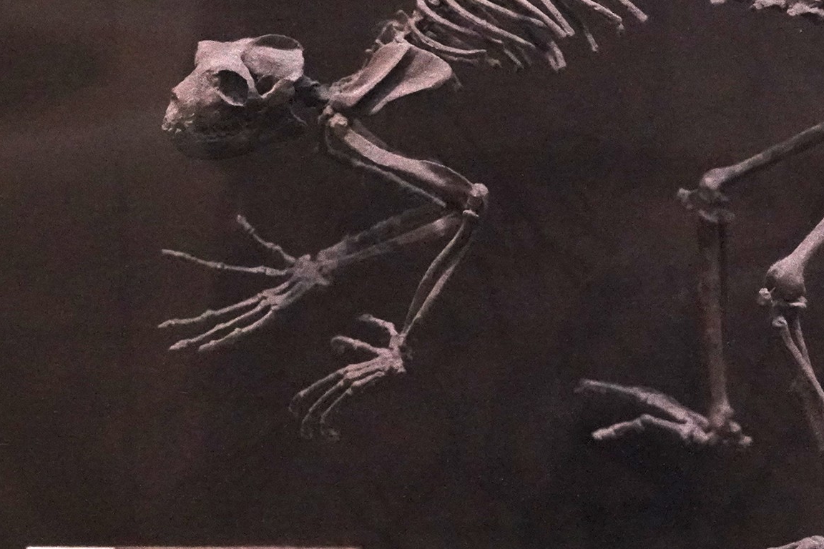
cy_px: 293
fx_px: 1511
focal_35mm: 66
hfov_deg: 30.1
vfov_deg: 20.6
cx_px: 598
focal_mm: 38
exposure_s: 1/80
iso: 10000
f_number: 3.5
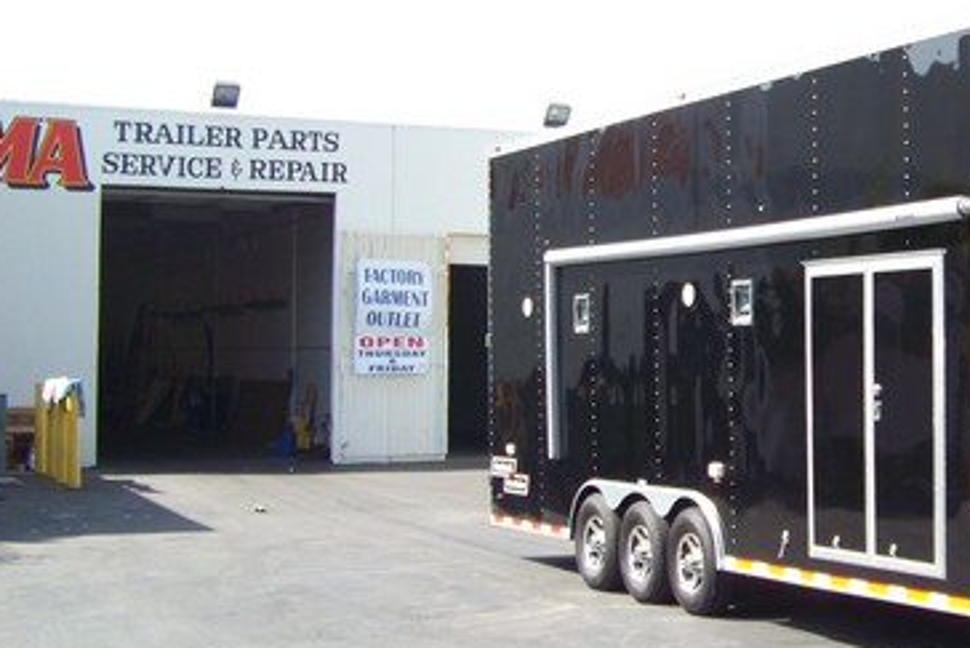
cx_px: 917
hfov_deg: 26.9
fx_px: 1941
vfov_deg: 18.9
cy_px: 297
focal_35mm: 72
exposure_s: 1/400
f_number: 2.8
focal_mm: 5.85
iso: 72
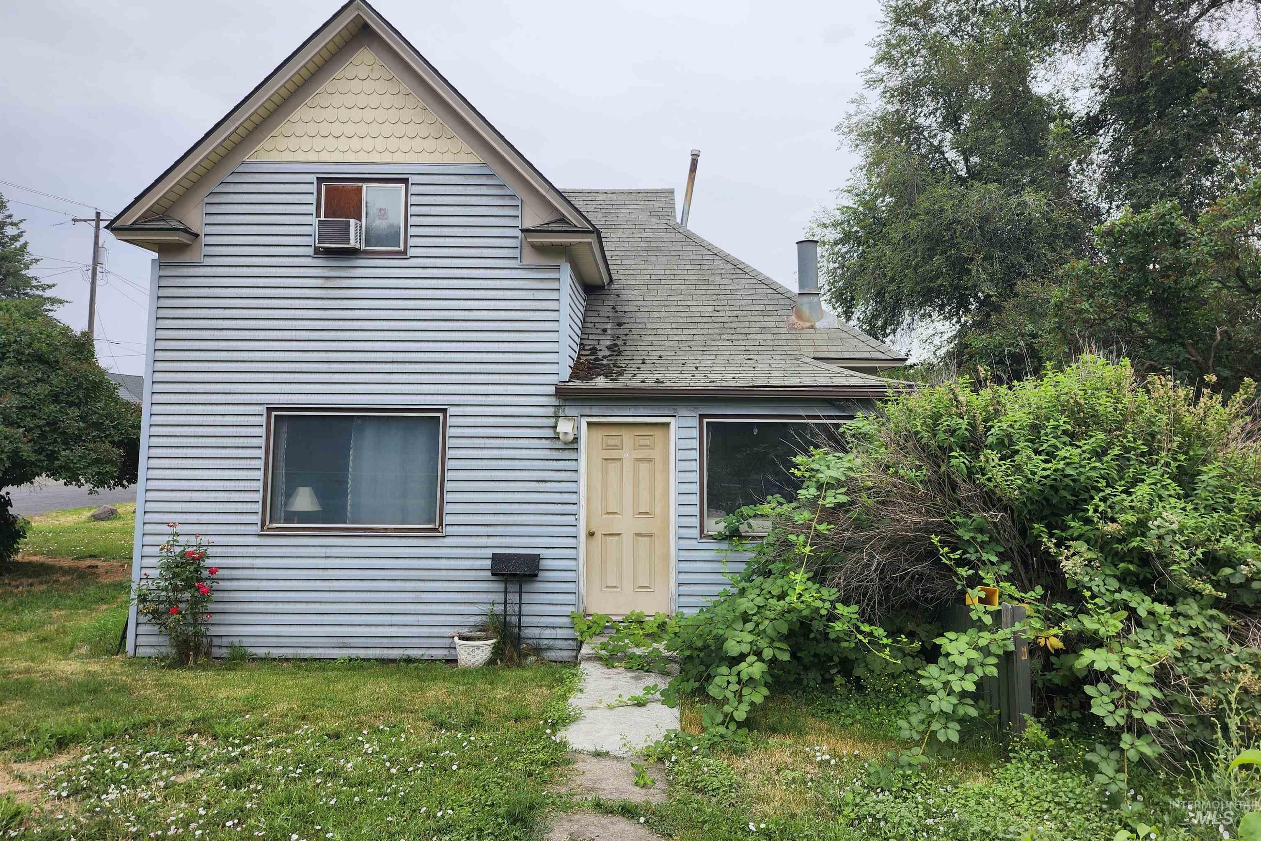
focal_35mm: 24
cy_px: 373
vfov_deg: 53.0
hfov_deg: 73.7
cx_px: 632
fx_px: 841
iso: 25
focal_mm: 5.54
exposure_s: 1/396
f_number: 1.8
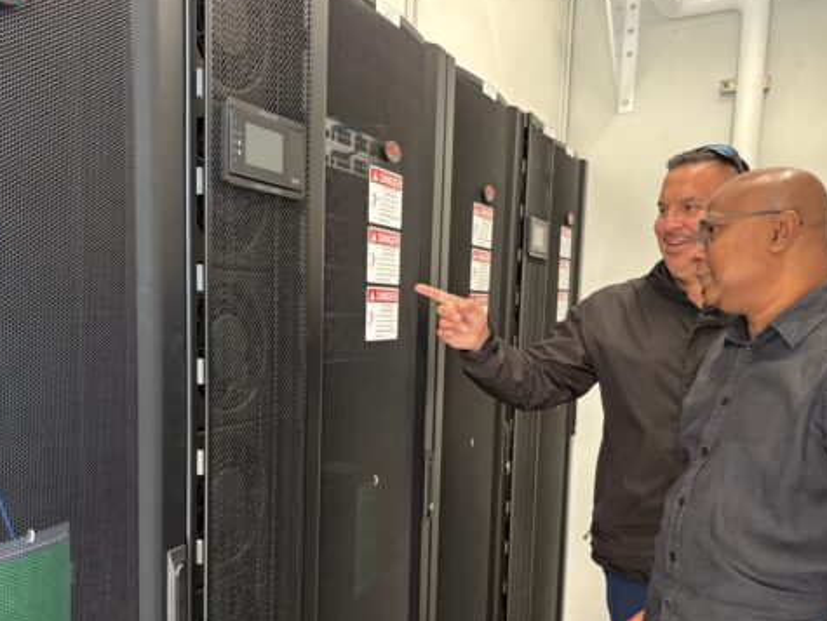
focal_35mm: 35
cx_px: 362
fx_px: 837
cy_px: 405
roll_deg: -1.1
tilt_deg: -7.5
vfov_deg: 40.3
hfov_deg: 52.5
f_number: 1.6
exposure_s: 1/60
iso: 200
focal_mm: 6
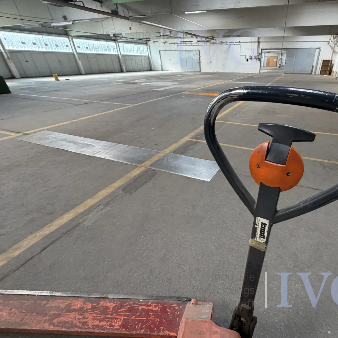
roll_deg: -0.1
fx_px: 188
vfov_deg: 84.0
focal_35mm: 17
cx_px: 227
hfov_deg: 81.0
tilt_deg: -28.7
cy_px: 169
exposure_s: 1/121
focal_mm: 2.22
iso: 200
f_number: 2.2
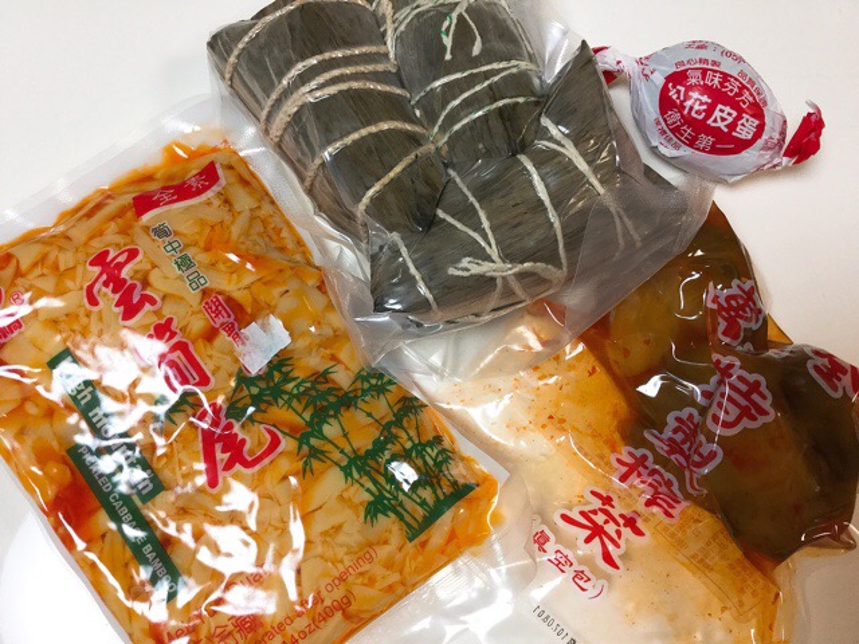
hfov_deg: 58.4
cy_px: 322
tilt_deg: -79.5
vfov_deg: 45.4
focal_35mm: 31
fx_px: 769
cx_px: 430
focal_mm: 3.3
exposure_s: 1/30
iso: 64
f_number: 2.4
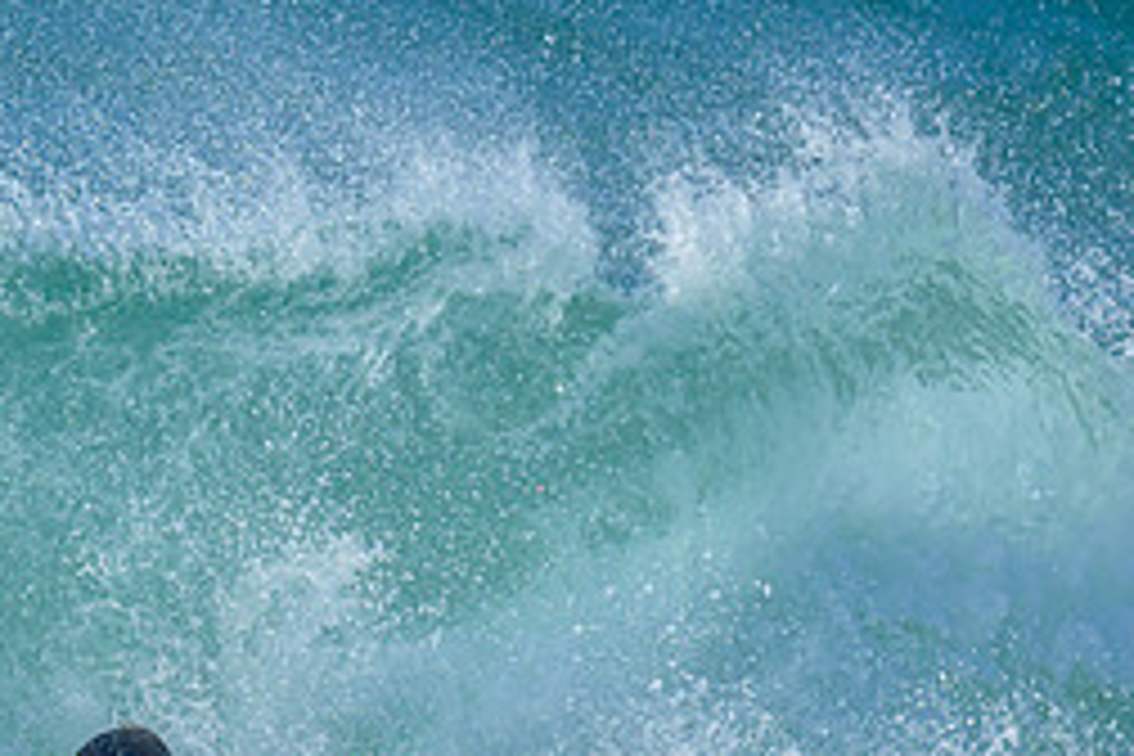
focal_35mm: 2532
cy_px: 680
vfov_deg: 0.5
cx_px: -207
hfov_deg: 0.8
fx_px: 79752
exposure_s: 1/2000
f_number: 6.3
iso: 320
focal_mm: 800
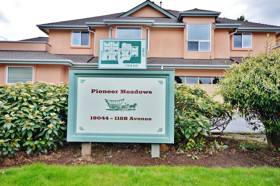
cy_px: 93
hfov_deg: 62.0
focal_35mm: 30
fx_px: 233
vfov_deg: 43.4
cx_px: 140
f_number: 10
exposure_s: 1/400
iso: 800
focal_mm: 20
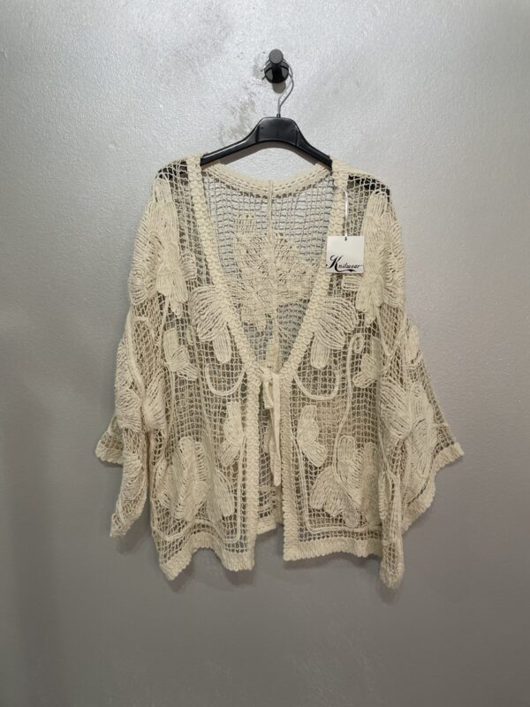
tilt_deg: -3.8
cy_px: 354
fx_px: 531
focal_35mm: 26
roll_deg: -0.7
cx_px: 265
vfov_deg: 67.3
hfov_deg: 53.1
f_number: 1.6
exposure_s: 1/186
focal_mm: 4.2
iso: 32
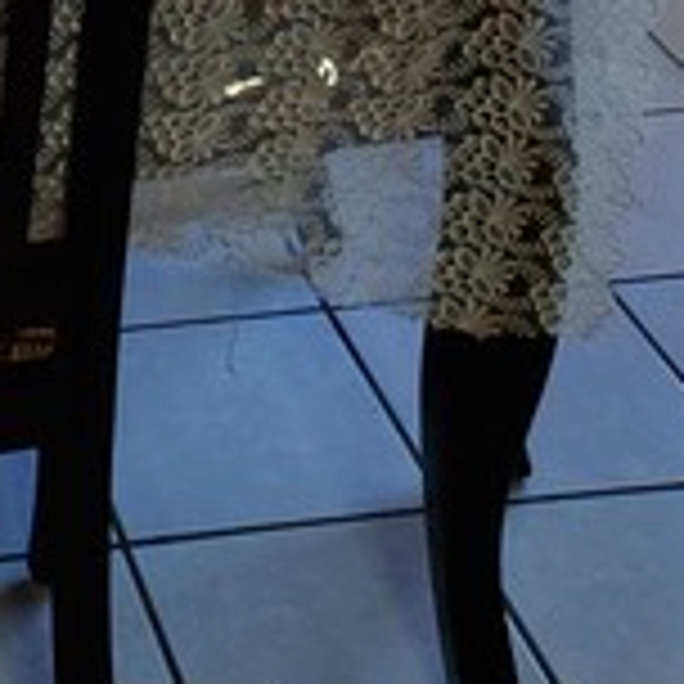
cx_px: -297
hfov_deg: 16.0
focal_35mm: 101
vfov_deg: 14.6
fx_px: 2258
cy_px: -632
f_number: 2.4
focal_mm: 4.3
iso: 160
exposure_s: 1/120
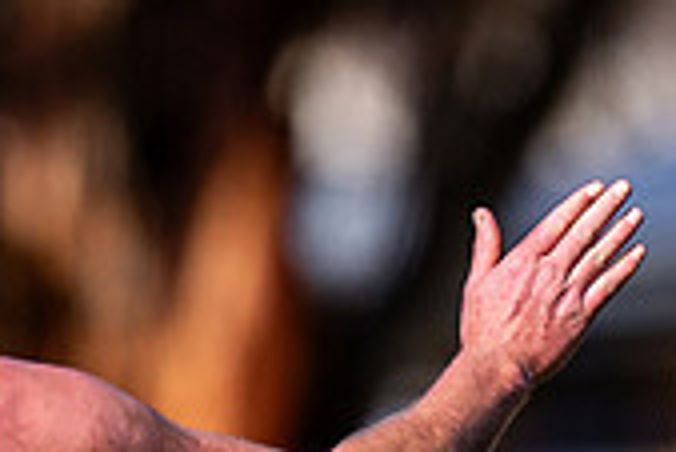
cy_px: 775
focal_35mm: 2798
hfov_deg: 0.7
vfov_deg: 0.5
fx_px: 52584
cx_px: 704
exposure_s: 1/2000
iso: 110
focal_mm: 500
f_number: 4
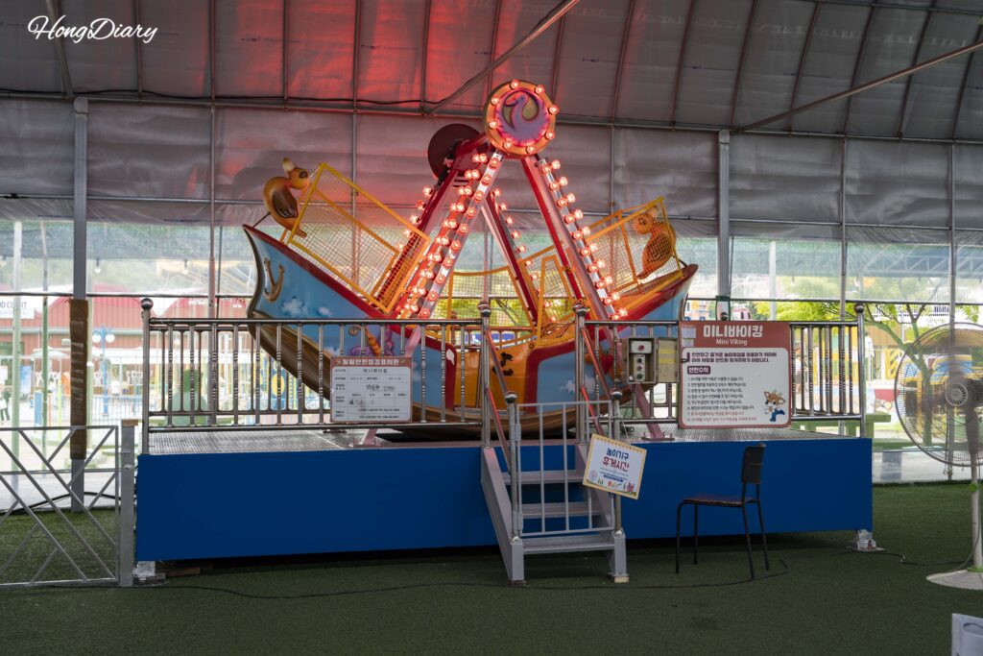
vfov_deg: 30.5
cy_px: 328
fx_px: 1202
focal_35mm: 44
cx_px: 492
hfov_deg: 44.5
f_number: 5.6
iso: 400
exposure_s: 1/160
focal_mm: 44
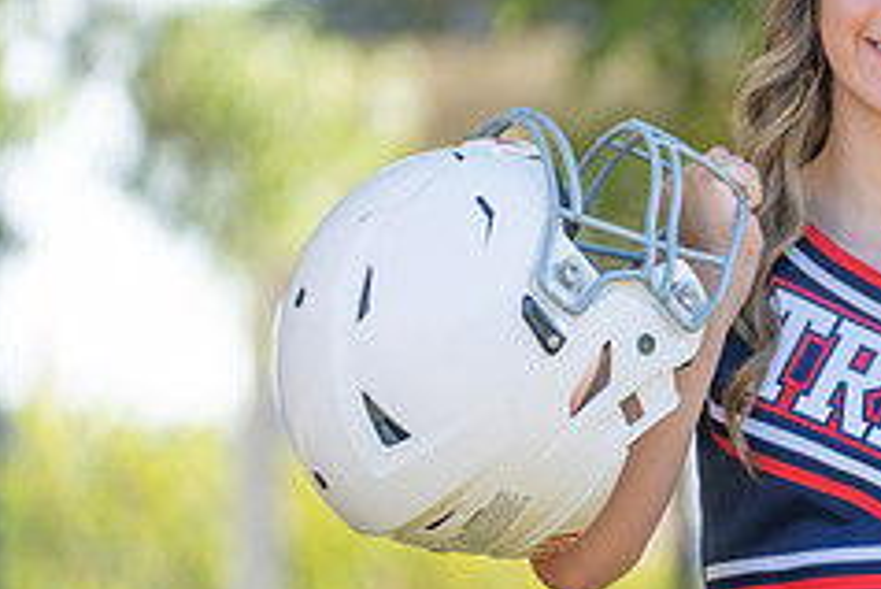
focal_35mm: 414
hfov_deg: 5.0
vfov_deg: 3.3
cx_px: 948
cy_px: 320
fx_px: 10137
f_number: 2.8
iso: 100
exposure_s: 1/320
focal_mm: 159
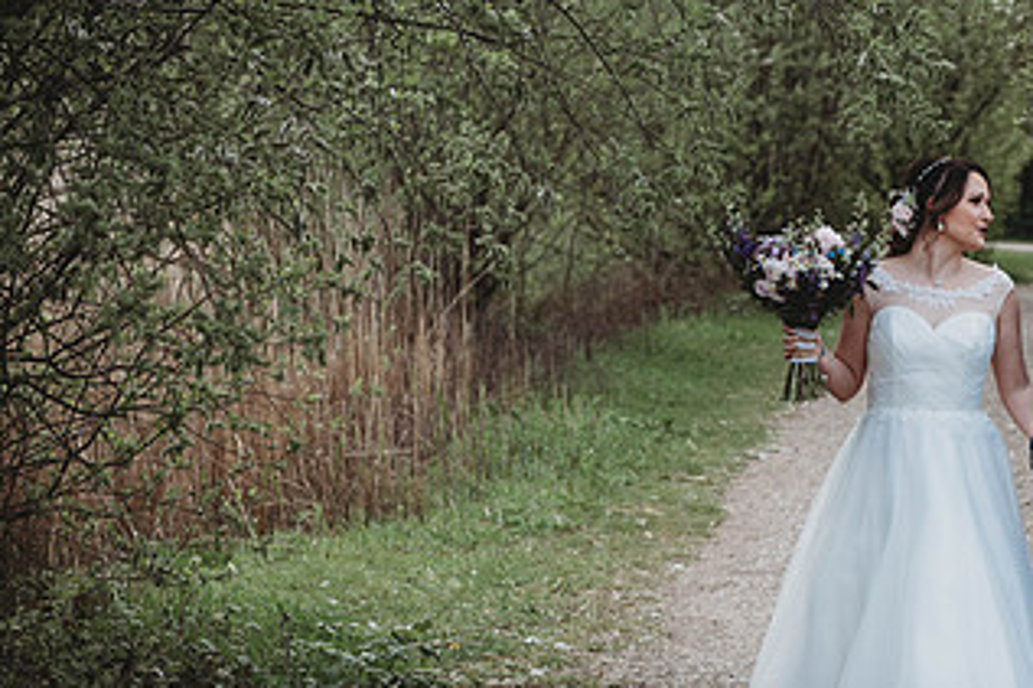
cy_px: 433
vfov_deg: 9.3
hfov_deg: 13.9
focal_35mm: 147
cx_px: 786
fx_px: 4216
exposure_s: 1/1000
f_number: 3.5
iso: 200
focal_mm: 70
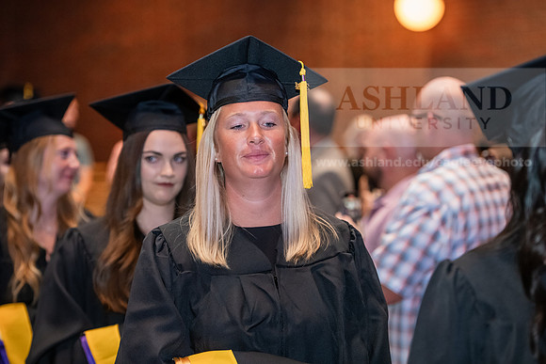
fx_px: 1669
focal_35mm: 110
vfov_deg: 12.5
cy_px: 182
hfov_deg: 18.6
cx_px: 273
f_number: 3.2
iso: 3200
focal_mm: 110
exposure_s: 1/200
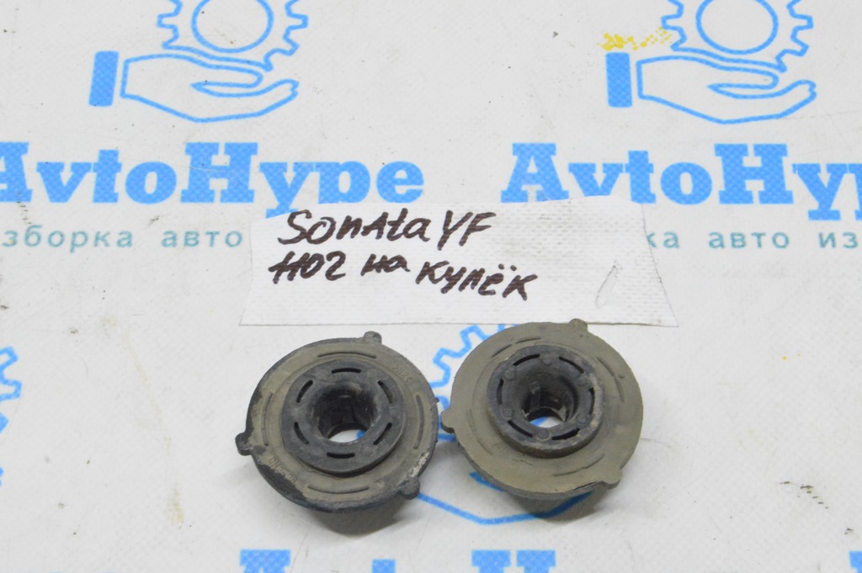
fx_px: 1723
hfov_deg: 28.1
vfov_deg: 18.9
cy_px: 286
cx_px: 431
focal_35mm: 72
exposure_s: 1/15
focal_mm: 48
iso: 6400
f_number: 20
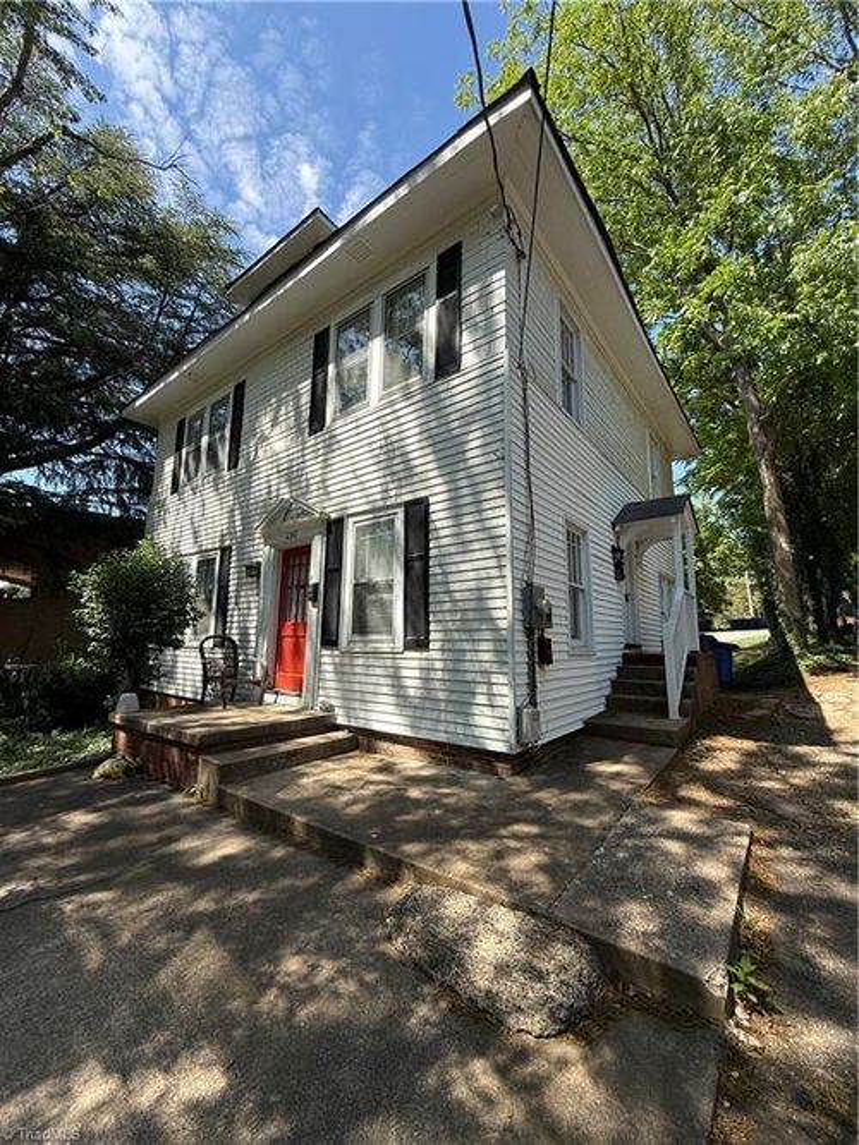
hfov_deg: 85.7
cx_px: 430
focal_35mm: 14
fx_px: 463
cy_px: 572
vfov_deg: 102.1
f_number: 2.2
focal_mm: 2.22
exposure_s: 1/770
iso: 50
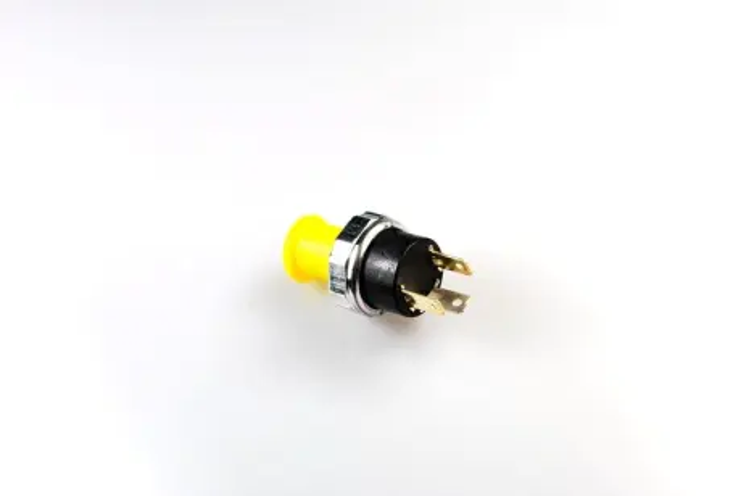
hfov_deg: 24.6
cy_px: 248
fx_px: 1700
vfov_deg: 16.6
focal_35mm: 82
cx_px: 370
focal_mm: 55
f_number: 13
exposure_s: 1/10
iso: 100
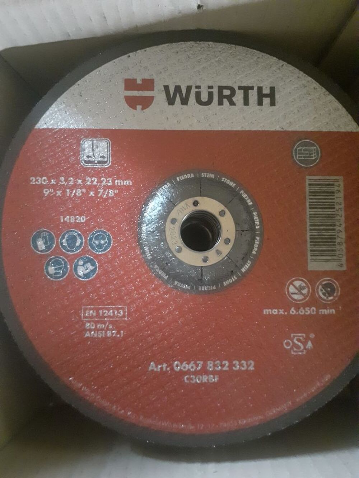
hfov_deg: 51.4
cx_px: 180
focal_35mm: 27
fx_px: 373
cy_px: 239
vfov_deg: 65.3
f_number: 1.9
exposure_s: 1/20
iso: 1250
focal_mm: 3.6
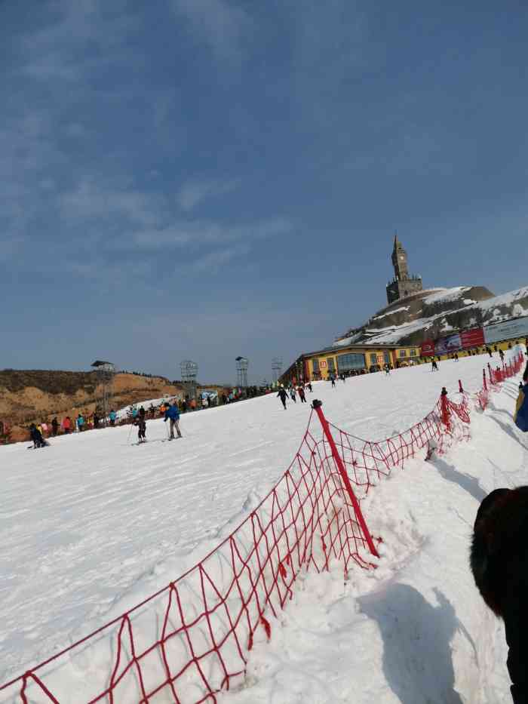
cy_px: 352
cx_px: 264
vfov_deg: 67.3
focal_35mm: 26
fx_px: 529
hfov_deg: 53.1
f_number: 1.8
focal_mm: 4.75
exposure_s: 1/5000
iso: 50
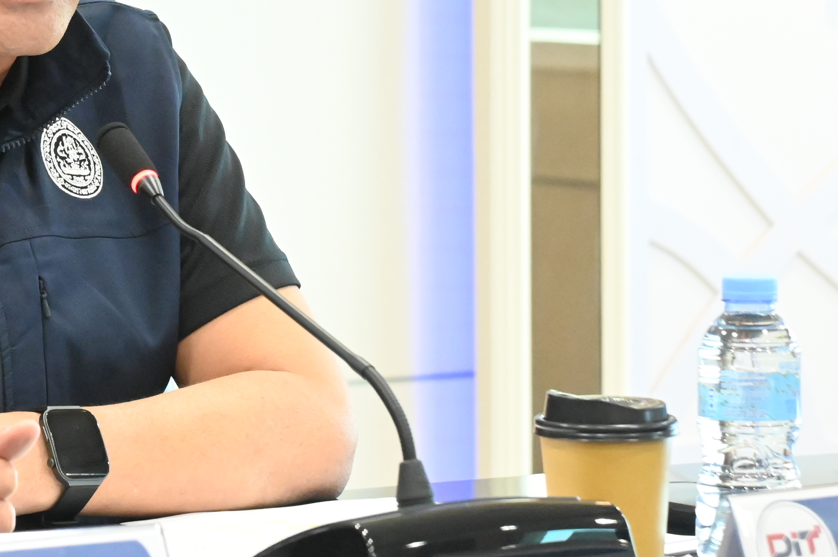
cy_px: -124
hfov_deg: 6.9
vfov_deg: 4.6
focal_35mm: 296
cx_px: -6
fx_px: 6885
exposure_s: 1/125
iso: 14400
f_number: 10
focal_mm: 120
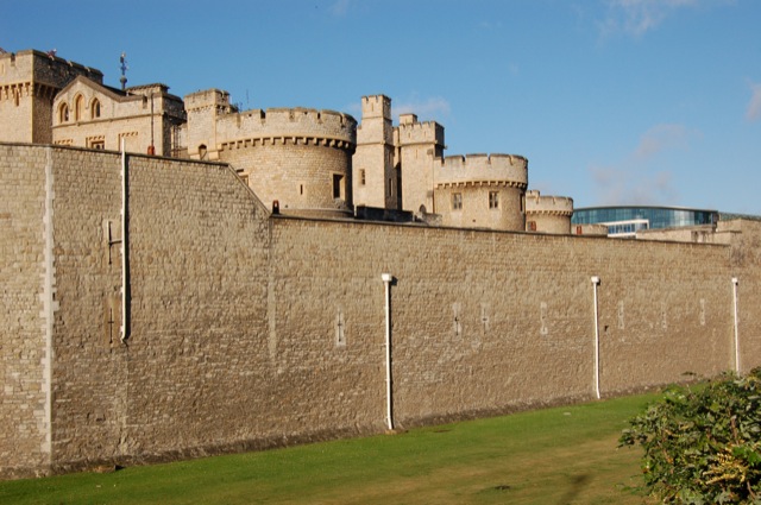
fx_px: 982
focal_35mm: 46
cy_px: 252
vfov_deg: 28.9
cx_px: 380
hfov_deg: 42.4
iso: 400
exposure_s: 1/500
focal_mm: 31
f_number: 11
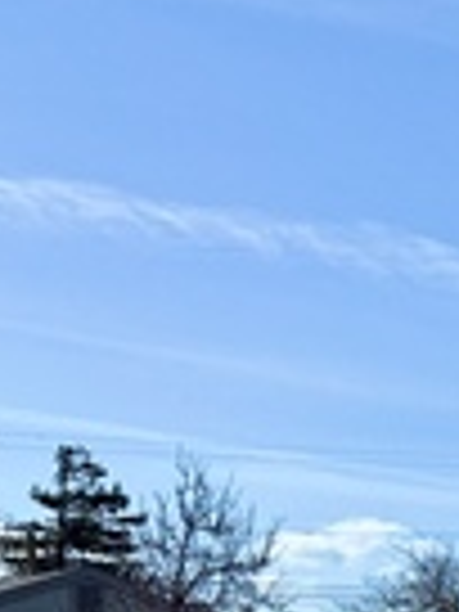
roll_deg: -0.6
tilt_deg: +0.2
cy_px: 747
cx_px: 1483
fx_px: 2086
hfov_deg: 9.3
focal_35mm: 118
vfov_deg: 16.0
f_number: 1.78
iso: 80
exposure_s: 1/6711
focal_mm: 6.76
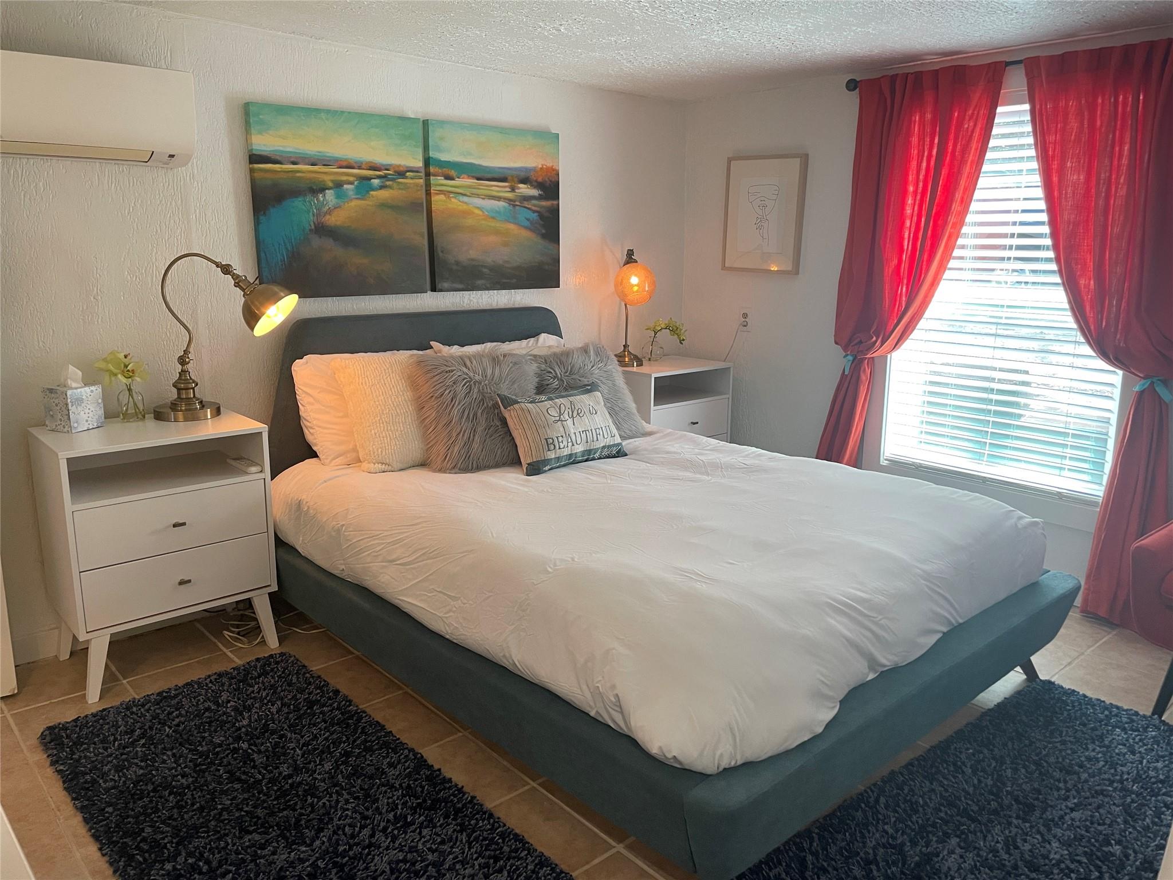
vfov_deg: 53.1
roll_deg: -0.5
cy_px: 440
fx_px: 881
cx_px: 586
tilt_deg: -11.8
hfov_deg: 67.3
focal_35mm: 26
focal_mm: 4.2
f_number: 1.6
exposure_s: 1/60
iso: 100
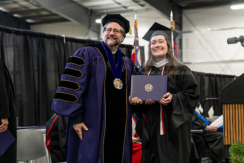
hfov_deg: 23.6
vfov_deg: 15.9
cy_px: 82
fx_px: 583
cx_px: 122
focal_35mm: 86
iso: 6400
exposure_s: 1/250
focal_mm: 86
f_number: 5
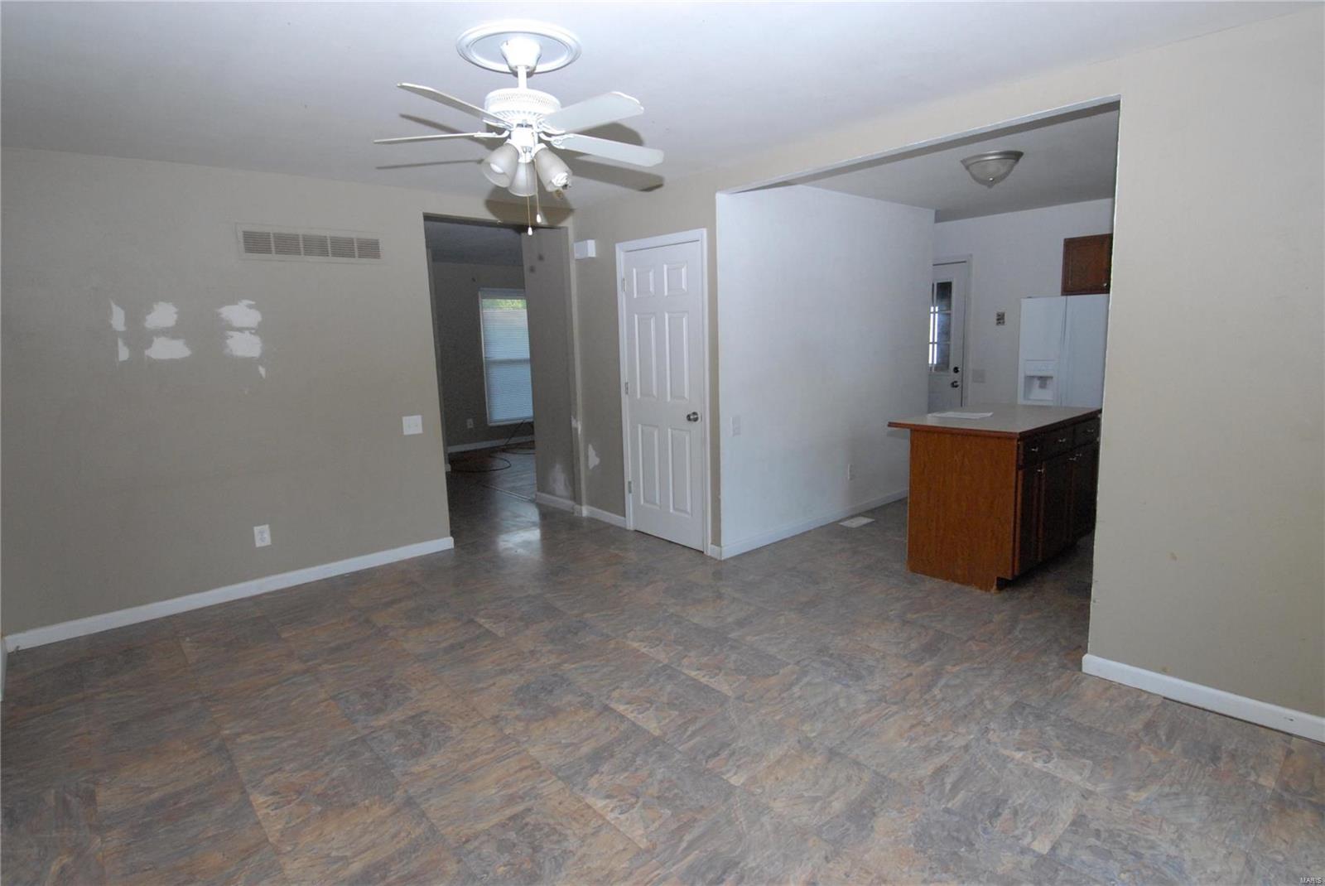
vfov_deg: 67.5
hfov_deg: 89.9
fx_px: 663
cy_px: 443
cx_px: 662
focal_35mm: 18
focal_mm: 12
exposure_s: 1/60
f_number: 7.1
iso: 1000
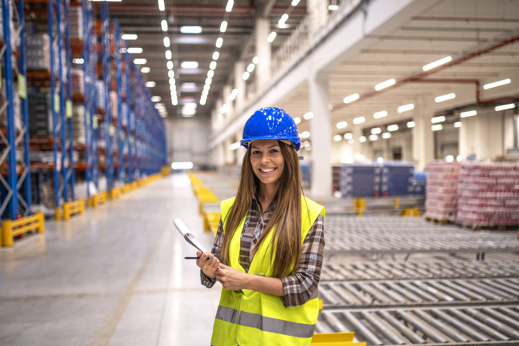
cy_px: 173
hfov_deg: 54.4
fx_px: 505
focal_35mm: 35
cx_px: 260
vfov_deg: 37.9
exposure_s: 1/200
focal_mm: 35
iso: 500
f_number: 1.4
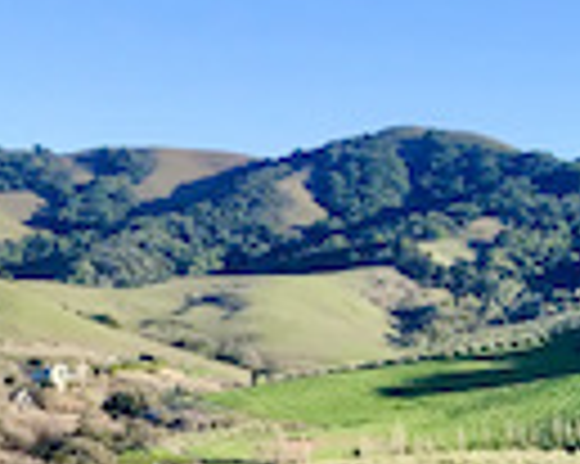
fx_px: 2178
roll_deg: -2.1
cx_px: 432
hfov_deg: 15.1
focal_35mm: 127
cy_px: 581
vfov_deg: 11.8
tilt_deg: -5.6
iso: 20
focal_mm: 3.99
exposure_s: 1/1212
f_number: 1.8
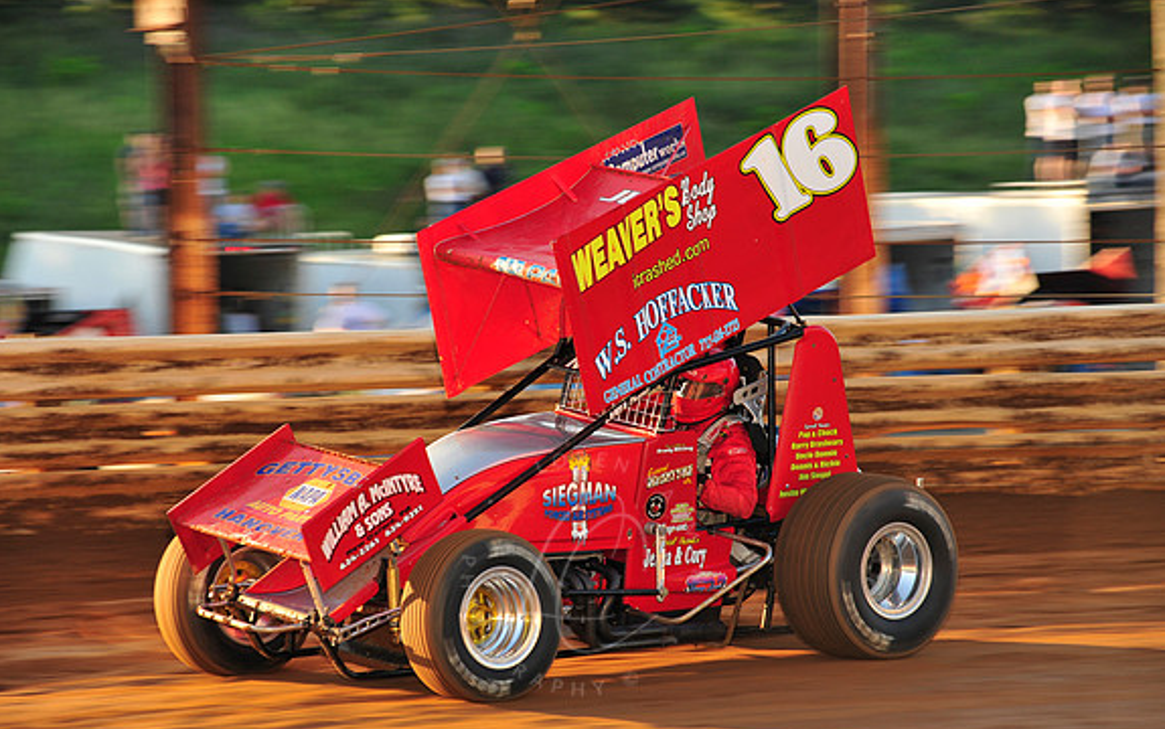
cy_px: 387
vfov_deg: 6.9
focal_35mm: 190
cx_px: 581
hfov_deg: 11.0
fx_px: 6035
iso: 500
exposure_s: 1/320
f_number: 7.1
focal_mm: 185
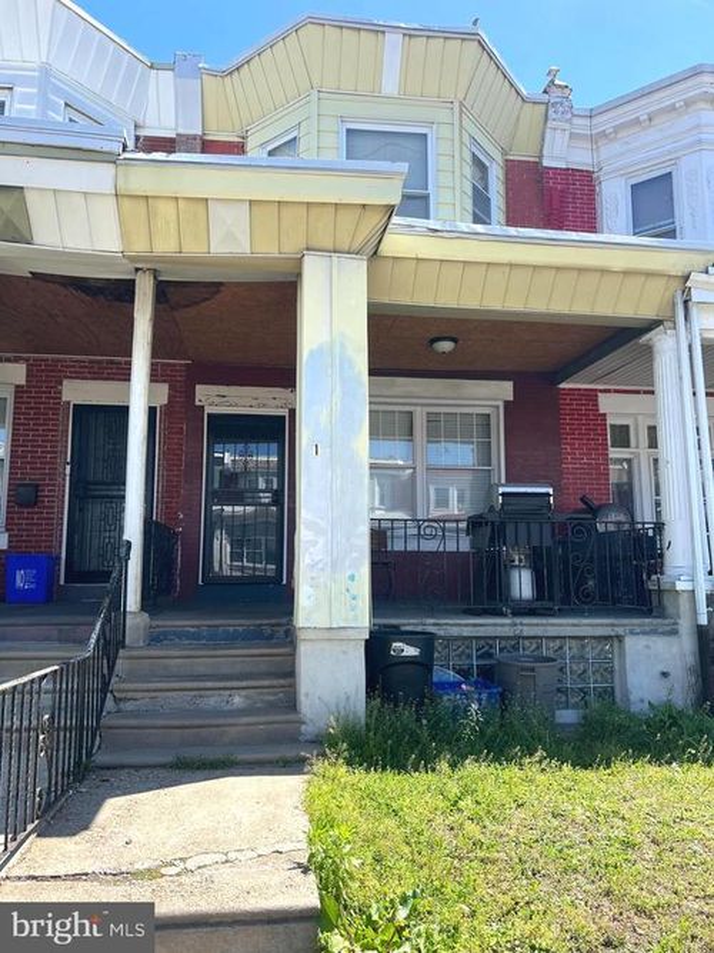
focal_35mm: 26
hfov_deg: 53.0
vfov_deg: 67.3
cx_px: 357
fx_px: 715
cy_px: 476
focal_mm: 5.7
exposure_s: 1/1575
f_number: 1.5
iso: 50
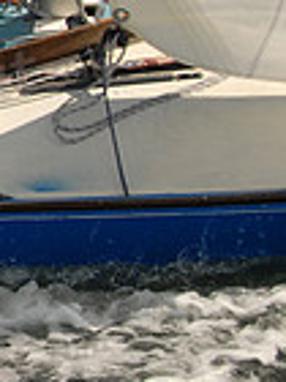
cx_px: -417
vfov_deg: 11.3
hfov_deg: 7.9
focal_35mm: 174
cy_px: 0
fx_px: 1917
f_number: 7.1
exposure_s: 1/640
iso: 200
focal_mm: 29
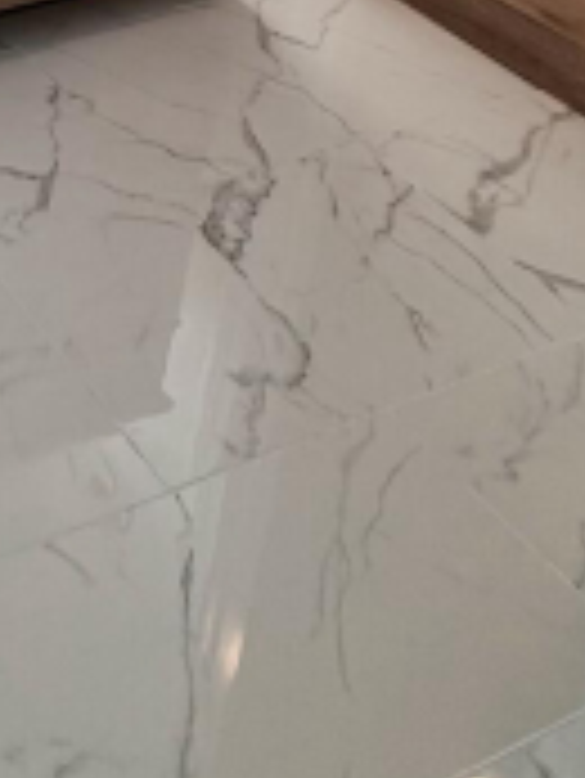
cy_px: -411
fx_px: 1215
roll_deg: +0.7
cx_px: -436
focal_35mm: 54
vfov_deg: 25.7
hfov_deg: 20.3
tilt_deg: -17.2
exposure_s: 1/120
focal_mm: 2.22
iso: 64
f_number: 2.2
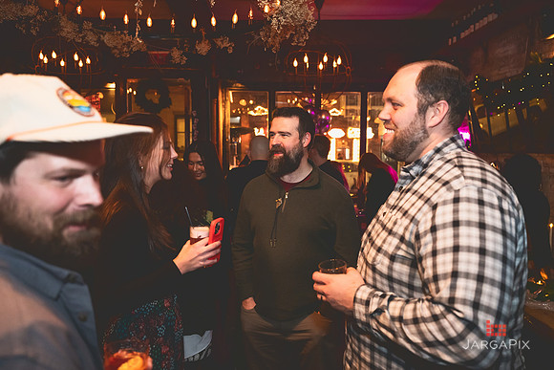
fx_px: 425
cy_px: 185
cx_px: 277
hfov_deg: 66.2
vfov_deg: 47.0
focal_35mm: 28
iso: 3200
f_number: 3.2
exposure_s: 1/125
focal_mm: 27
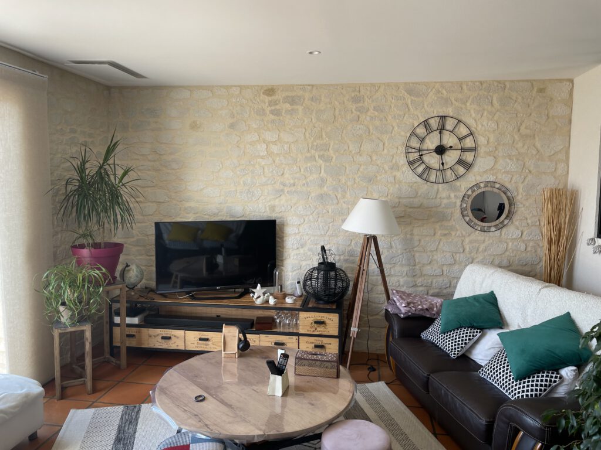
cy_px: 225
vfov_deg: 53.1
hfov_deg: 67.3
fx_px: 451
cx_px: 300
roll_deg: -1.1
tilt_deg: -4.3
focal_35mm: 26
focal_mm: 4.2
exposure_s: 1/121
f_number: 1.6
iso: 32
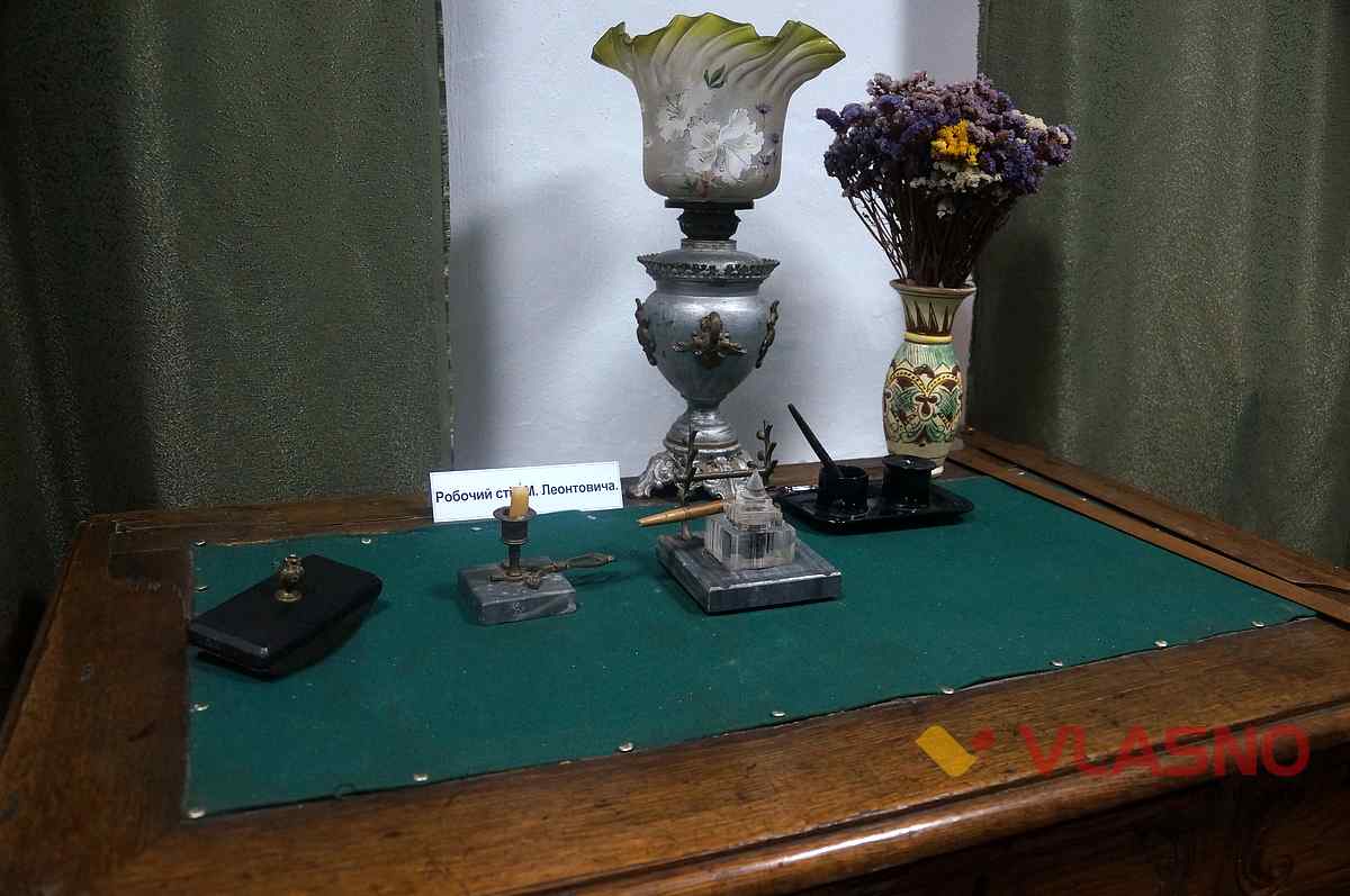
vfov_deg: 47.8
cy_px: 448
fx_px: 1011
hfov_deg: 67.4
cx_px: 675
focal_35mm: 27
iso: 1250
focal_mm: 18
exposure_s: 1/60
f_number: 4
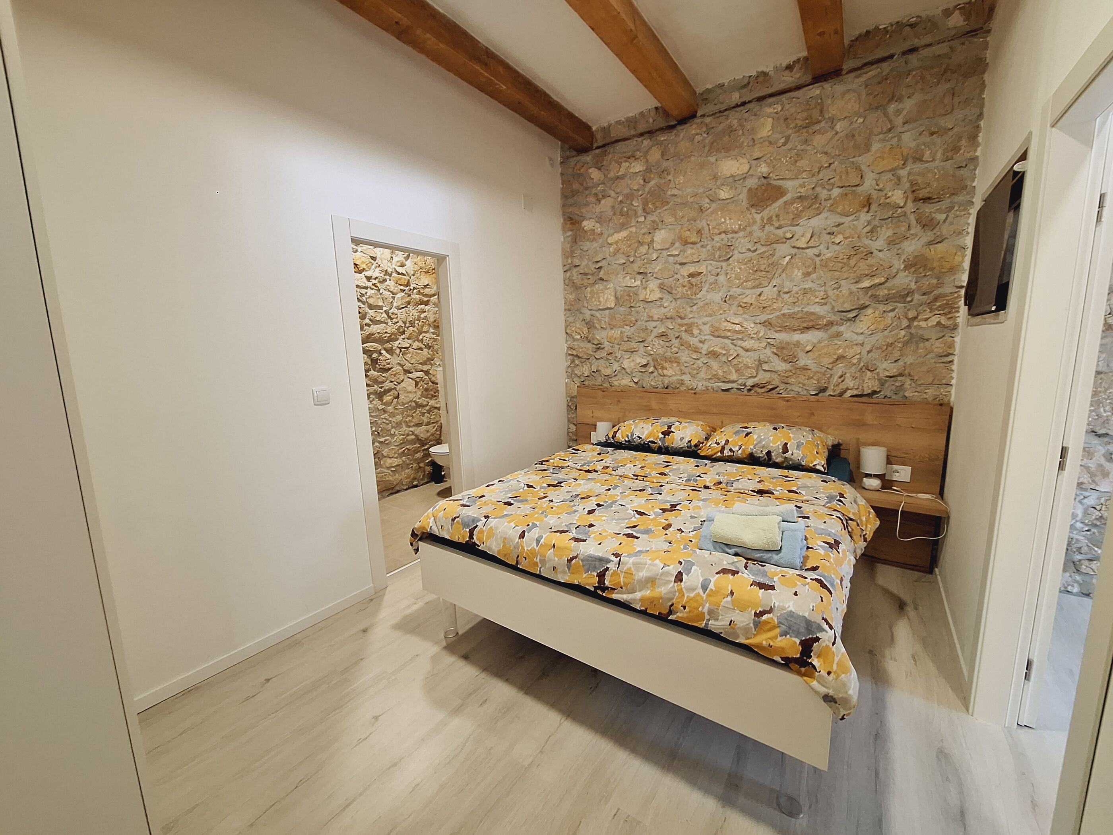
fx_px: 418
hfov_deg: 106.2
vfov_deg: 89.9
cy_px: 418
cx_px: 556
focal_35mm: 13
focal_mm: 1.74
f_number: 2.2
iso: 200
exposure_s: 1/25
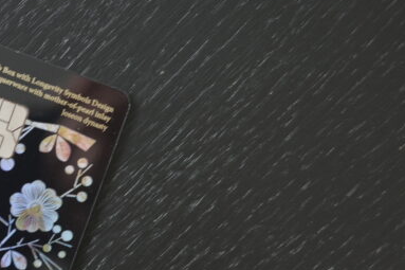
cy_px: 227
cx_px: -7
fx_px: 1203
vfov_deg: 12.7
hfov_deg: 18.6
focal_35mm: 107
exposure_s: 1/3.33
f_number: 2.8
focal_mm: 26
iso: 100
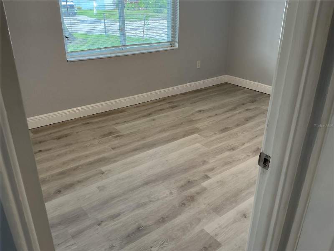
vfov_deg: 48.2
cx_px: 167
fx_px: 280
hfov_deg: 61.7
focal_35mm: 29
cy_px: 126
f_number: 1.8
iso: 40
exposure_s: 1/60
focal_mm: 3
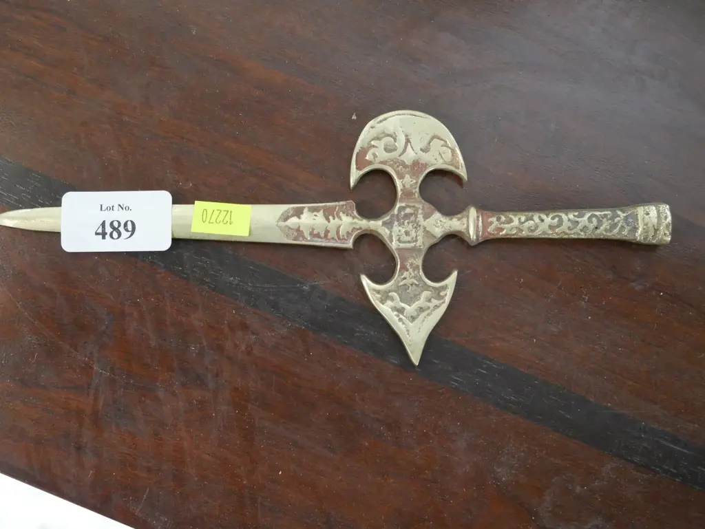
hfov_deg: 36.8
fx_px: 1060
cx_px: 352
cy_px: 264
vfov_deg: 28.1
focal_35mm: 52
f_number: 5.3
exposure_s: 1/60
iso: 3200
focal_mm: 26
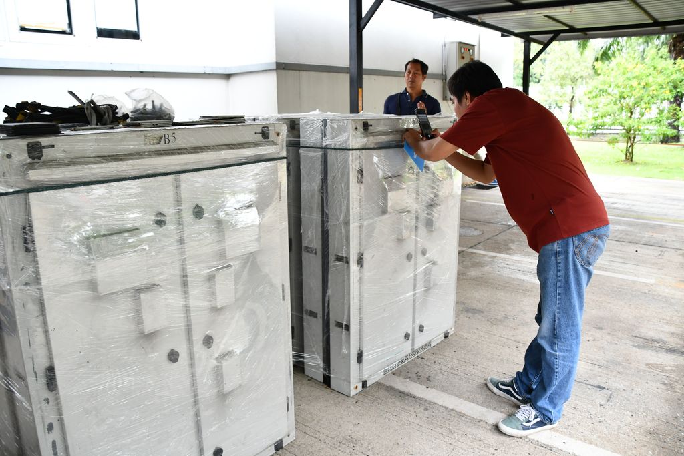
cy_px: 228
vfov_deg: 47.9
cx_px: 342
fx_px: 513
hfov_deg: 67.4
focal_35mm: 27
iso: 800
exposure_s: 1/160
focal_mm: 18
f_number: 3.5
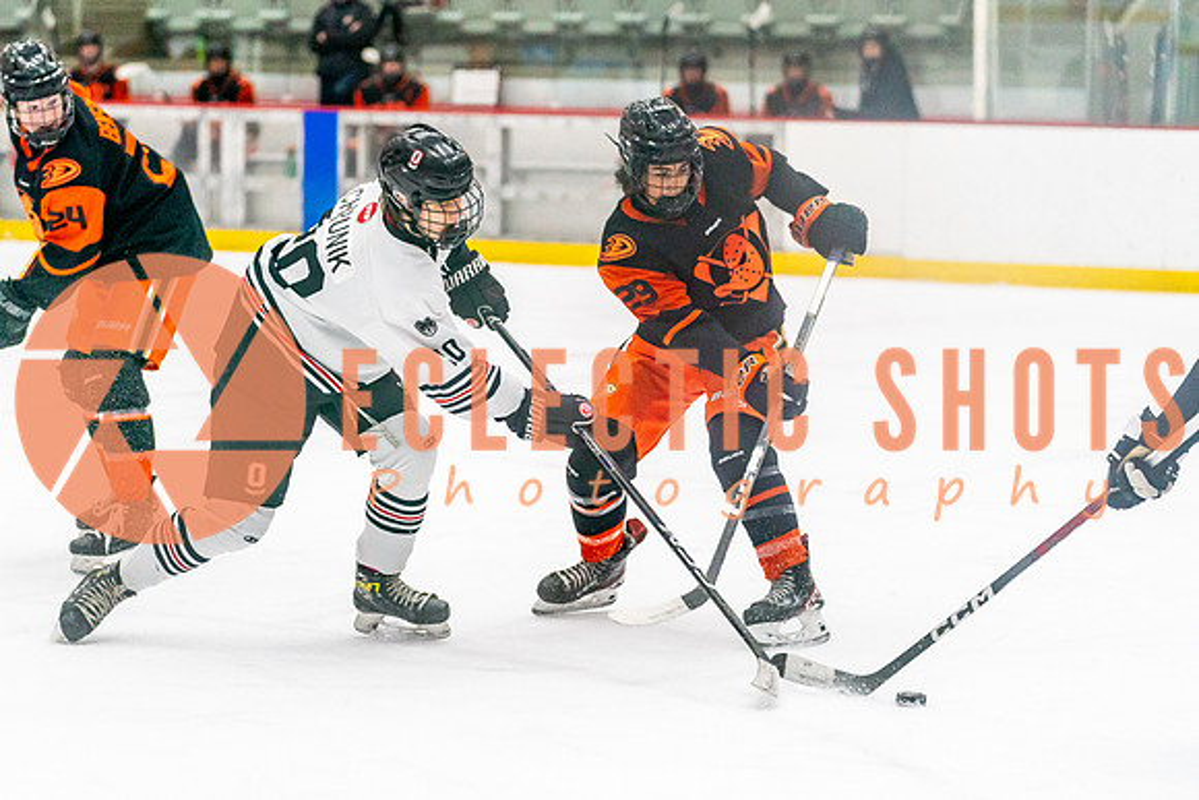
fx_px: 4523
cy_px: 442
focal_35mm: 136
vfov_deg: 10.1
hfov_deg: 15.1
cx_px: 467
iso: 3200
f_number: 2.8
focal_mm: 103
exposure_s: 1/1250
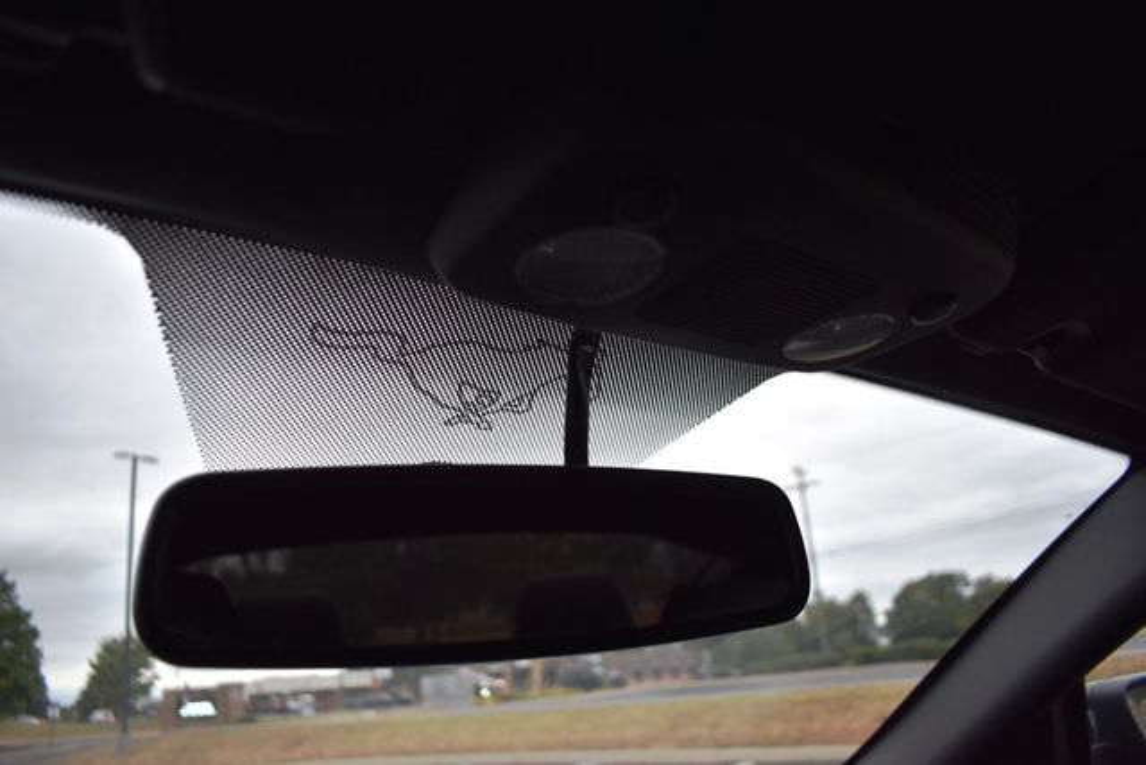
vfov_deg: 48.0
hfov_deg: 67.4
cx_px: 573
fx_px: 860
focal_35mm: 27
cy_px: 382
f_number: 3.5
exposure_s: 1/250
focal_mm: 18
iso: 450
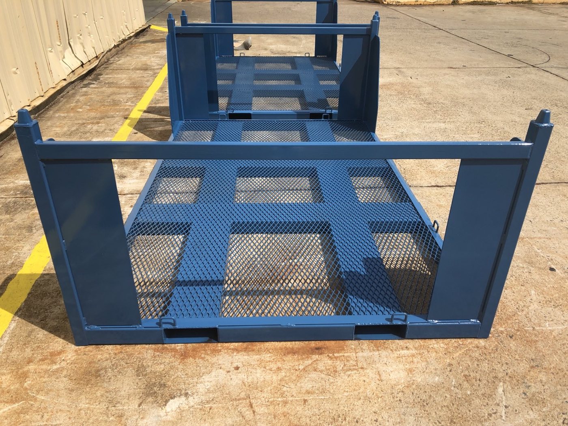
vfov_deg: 49.7
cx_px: 284
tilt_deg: -31.0
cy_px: 213
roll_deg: +0.3
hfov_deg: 63.4
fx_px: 459
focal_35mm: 28
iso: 20
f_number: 1.8
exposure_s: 1/2404
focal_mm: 3.99
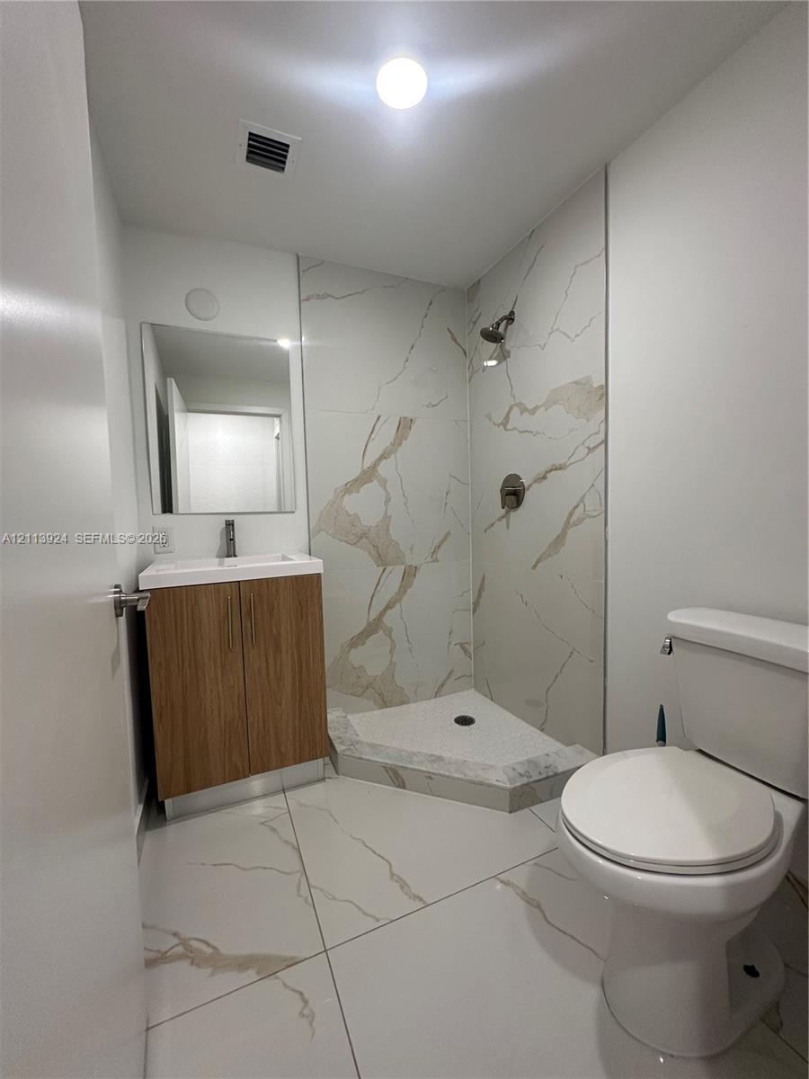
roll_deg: +0.2
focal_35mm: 14
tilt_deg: -2.9
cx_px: 404
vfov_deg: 102.1
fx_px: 436
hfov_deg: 85.7
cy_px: 540
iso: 200
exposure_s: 1/120
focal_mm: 2.22
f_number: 2.2
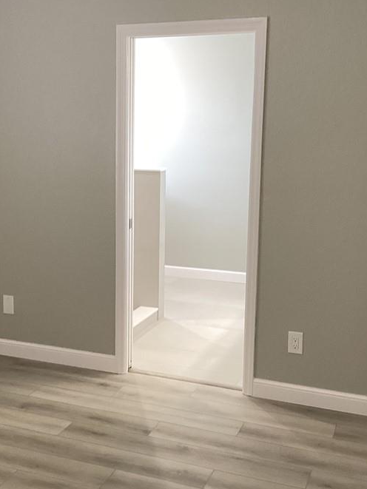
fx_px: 678
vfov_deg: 39.6
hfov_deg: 30.1
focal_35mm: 48
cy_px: 234
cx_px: 129
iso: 125
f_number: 2.4
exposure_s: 1/60
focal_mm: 3.3
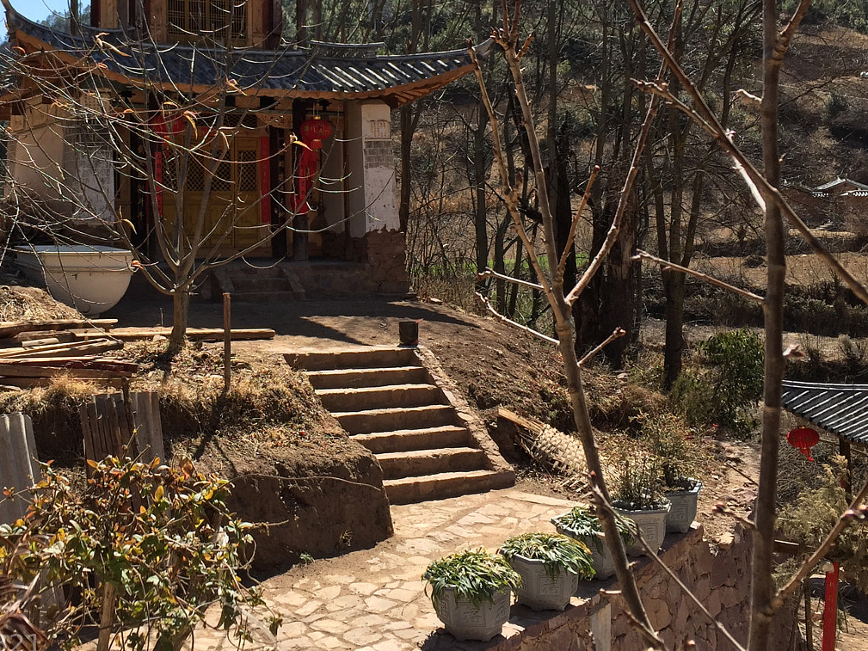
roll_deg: -0.6
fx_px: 1154
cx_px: 280
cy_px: 195
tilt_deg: +1.0
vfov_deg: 31.2
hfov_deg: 40.6
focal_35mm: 46
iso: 32
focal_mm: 4.15
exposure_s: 1/1364
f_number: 2.2
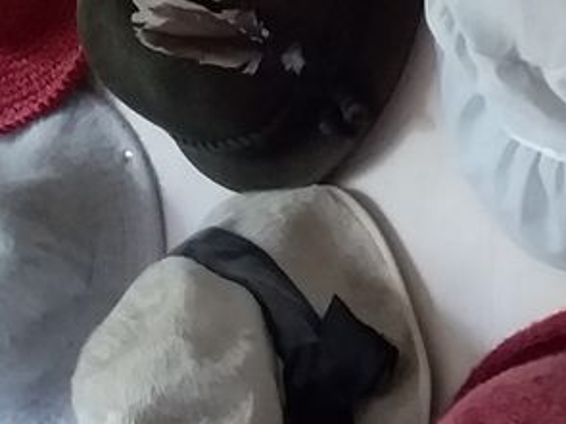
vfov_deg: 14.0
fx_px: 1716
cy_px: 121
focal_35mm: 105
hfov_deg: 18.7
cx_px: 391
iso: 250
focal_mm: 3.3
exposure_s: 1/25
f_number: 2.2
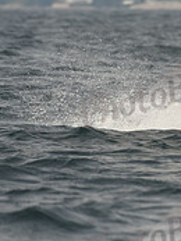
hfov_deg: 1.2
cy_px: -1
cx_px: 348
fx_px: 8969
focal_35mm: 1288
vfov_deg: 1.5
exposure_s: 1/1000
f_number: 6.3
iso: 250
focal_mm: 400
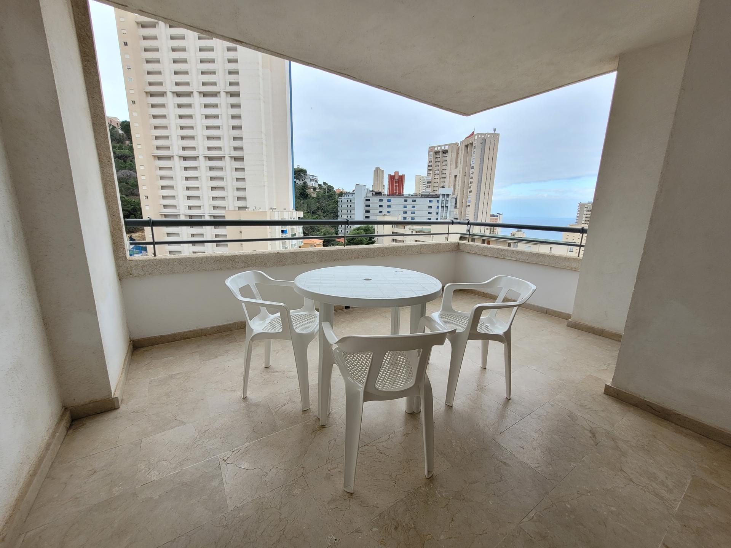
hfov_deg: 106.2
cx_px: 366
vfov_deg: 89.9
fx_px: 275
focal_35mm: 13
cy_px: 274
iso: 40
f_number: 2.2
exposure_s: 1/248
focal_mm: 1.74
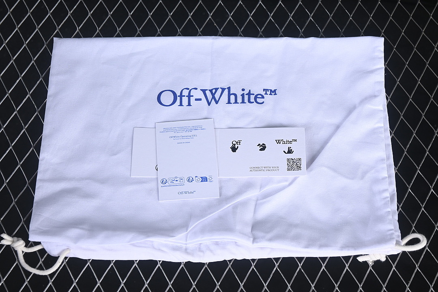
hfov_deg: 27.0
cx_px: 219
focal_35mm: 75
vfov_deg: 18.2
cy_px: 146
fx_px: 912
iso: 160
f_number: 7.1
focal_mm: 50
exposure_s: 1/80
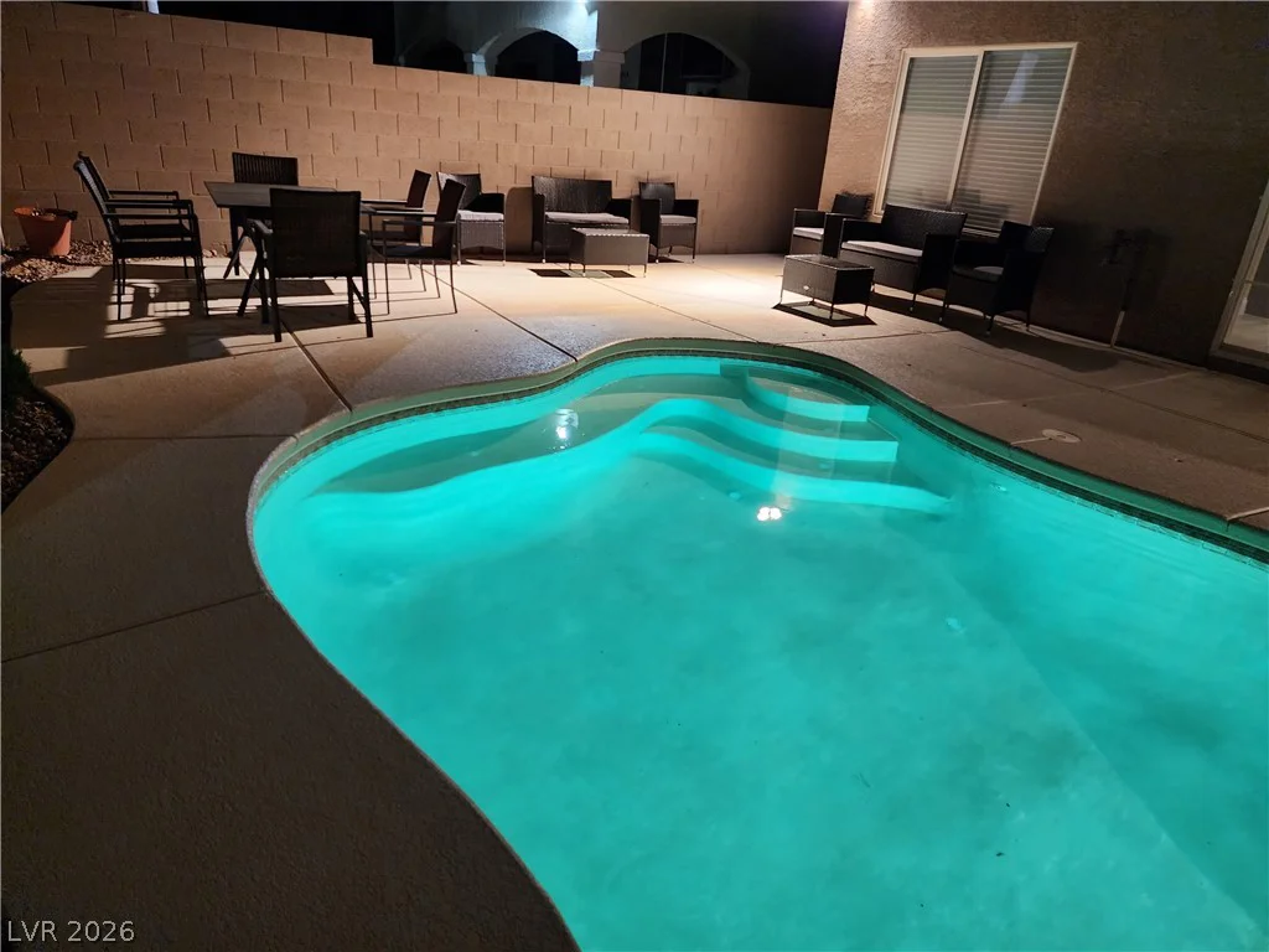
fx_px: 843
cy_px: 476
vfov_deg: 58.9
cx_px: 634
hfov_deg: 73.9
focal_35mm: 23
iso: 640
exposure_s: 1/30
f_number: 1.8
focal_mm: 6.4
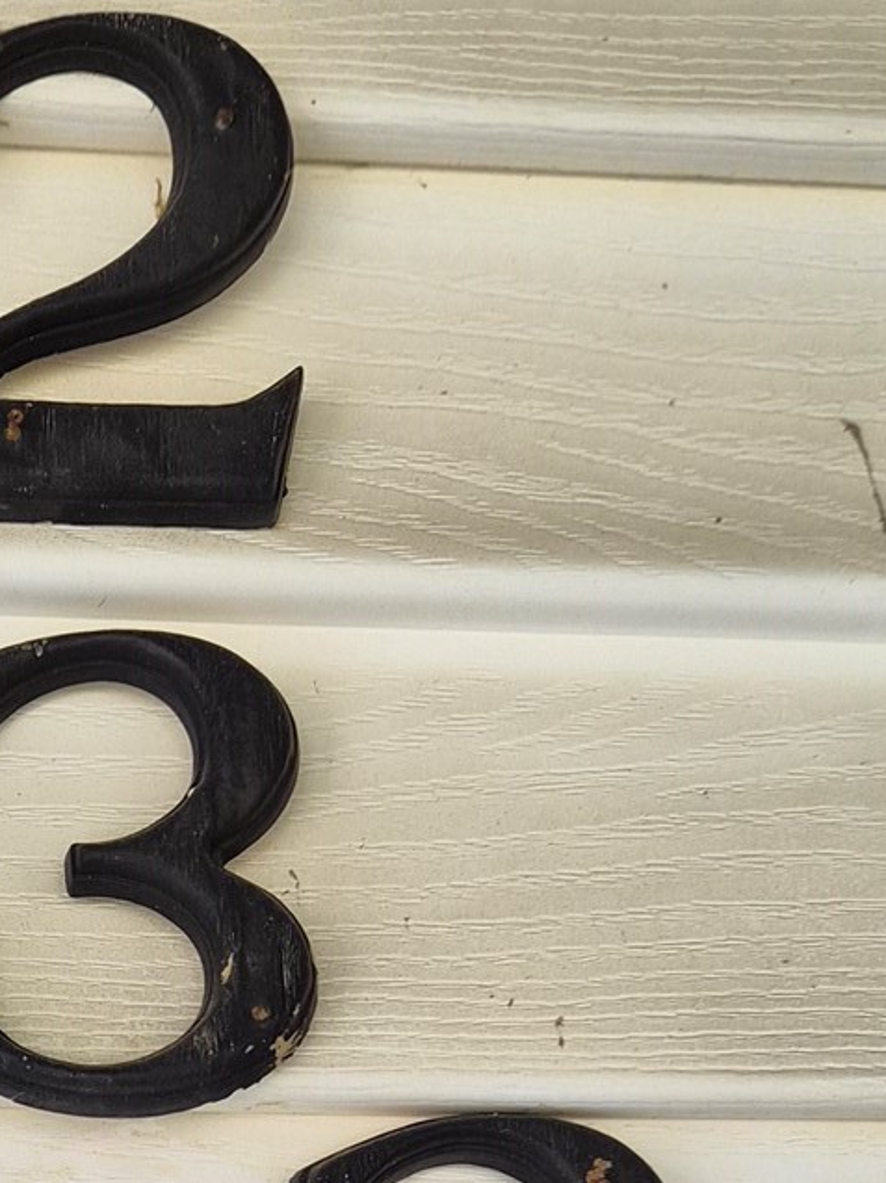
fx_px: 2528
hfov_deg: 18.9
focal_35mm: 74
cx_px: -137
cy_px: 1482
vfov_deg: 23.6
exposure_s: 1/180
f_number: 1.8
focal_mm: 5.4
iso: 100
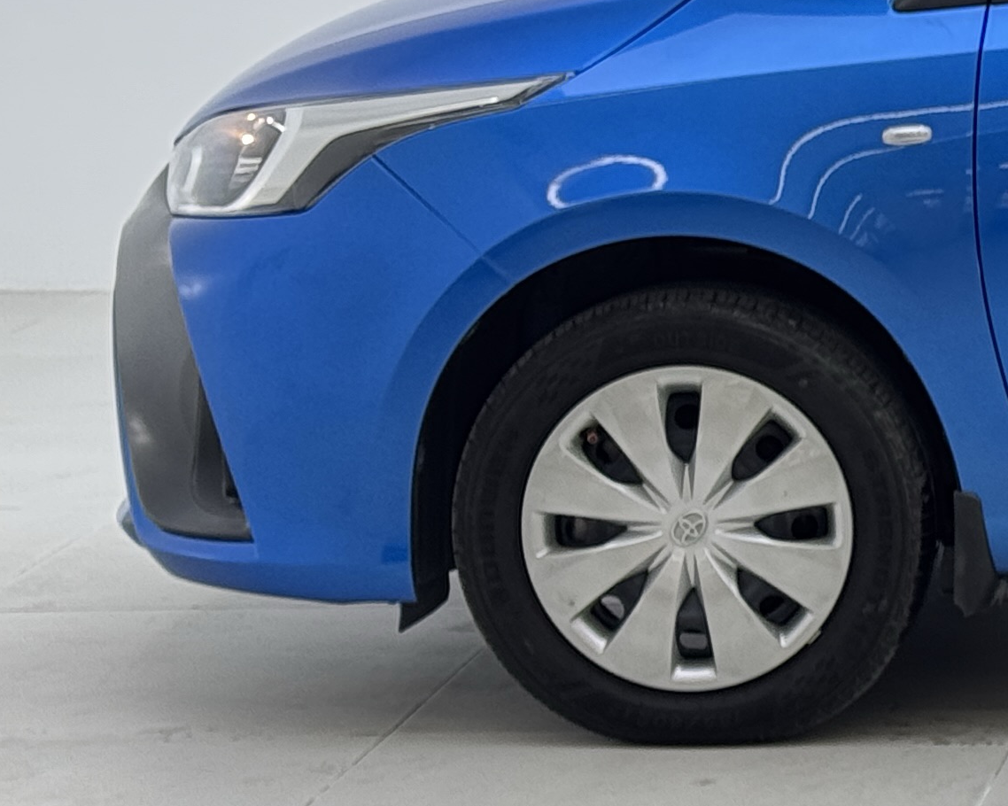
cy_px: 139
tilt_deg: -6.4
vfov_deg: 9.3
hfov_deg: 11.0
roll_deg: +0.7
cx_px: 1667
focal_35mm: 166
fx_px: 4951
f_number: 1.78
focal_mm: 6.76
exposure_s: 1/232
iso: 64
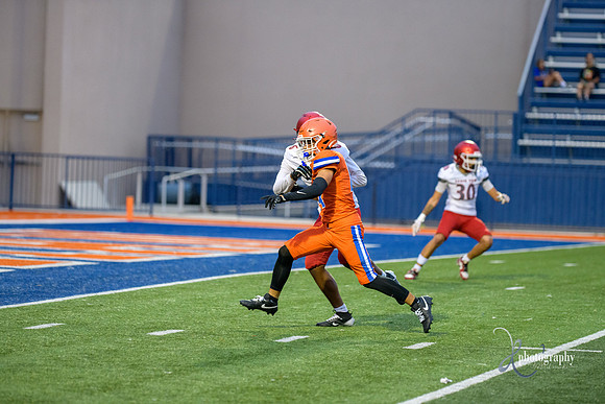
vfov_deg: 7.6
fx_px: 3026
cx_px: 302
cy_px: 202
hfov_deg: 11.4
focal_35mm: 180
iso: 3200
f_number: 2.8
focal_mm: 180
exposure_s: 1/800
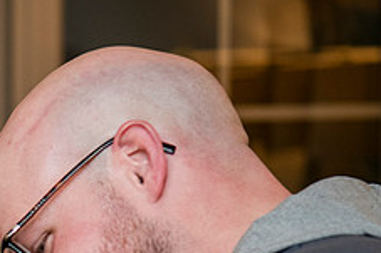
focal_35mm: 249
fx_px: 2633
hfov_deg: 8.0
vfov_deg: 5.5
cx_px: -265
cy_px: 301
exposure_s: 1/160
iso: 500
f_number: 3.5
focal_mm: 70
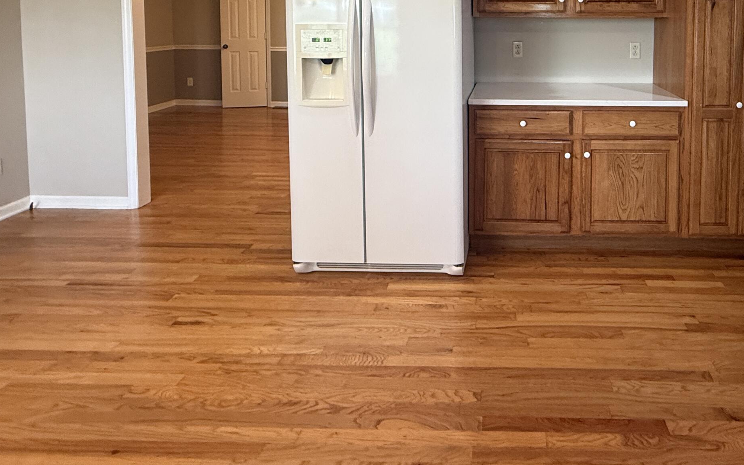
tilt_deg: -2.0
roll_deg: -0.2
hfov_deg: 72.4
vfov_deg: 45.8
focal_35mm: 24
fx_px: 487
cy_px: 40
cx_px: 501
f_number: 2.2
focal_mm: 2.22
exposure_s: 1/60
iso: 250
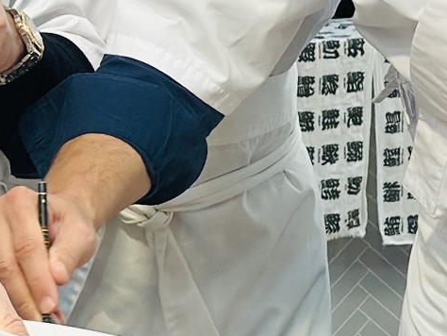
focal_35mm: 204
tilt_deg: -6.7
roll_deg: +1.5
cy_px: -4
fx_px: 2636
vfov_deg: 7.3
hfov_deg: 9.5
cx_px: -124
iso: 160
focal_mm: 6.9
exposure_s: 1/120
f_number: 1.8
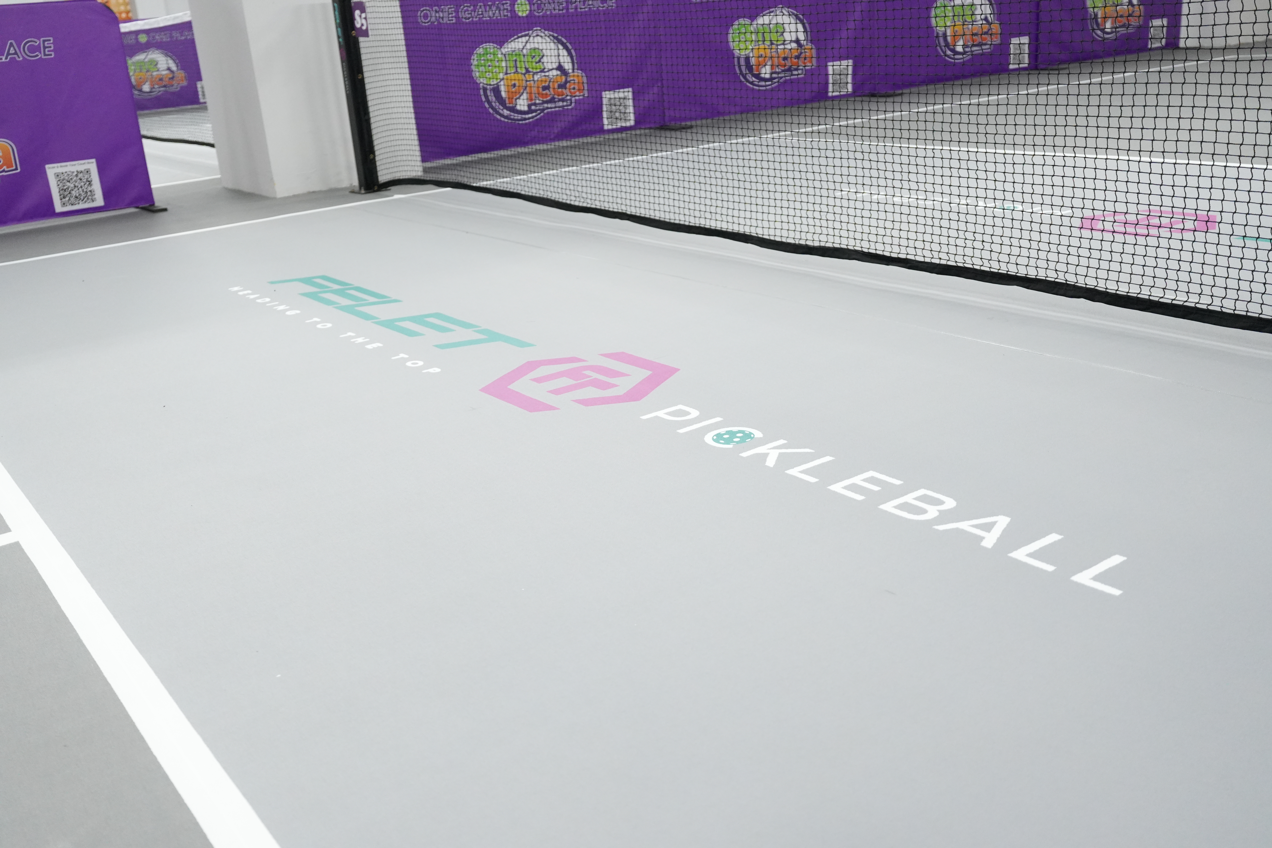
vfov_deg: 37.9
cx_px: 636
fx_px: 1237
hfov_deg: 54.4
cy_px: 424
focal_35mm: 35
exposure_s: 1/200
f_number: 4
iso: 4000
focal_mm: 35
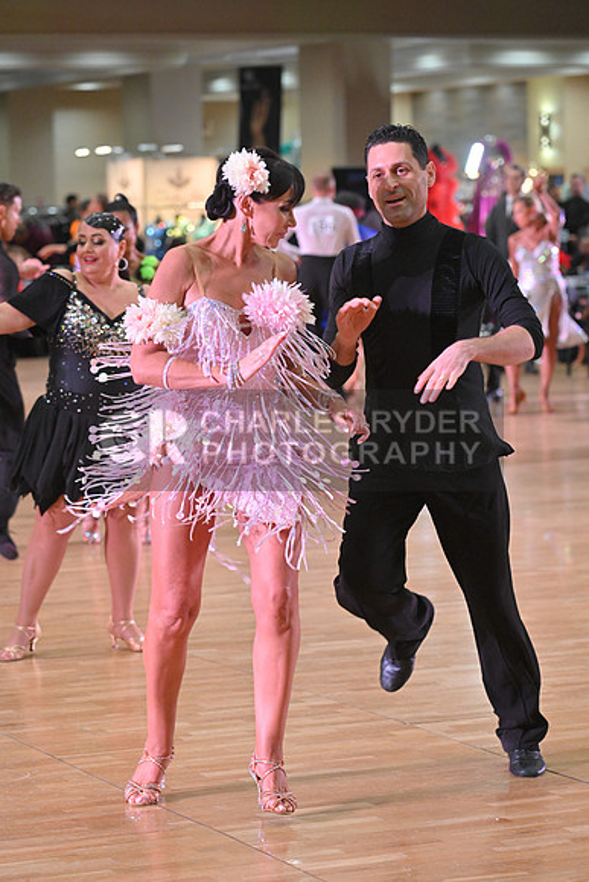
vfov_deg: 16.8
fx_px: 2992
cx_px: 294
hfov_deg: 11.2
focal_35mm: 122
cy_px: 441
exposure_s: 1/400
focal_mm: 122
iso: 4000
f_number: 5
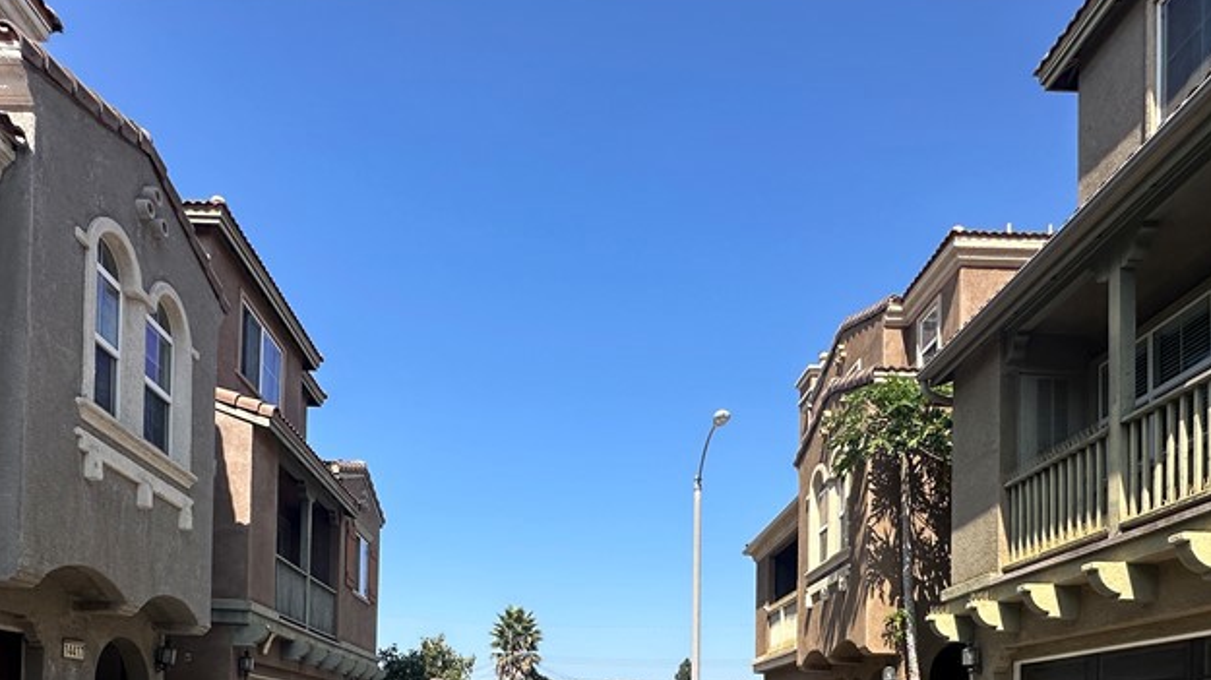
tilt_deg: +3.9
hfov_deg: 74.1
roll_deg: +0.2
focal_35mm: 25
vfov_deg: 39.1
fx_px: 802
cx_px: 585
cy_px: 719
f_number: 2.2
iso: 50
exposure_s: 1/1795
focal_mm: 2.22
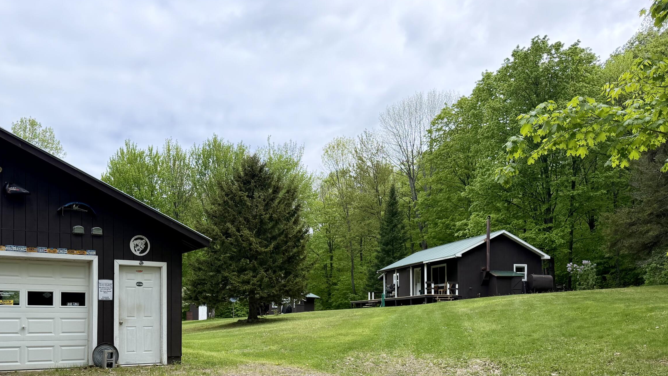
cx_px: 265
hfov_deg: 57.5
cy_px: 304
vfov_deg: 33.6
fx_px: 602
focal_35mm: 34
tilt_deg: +1.7
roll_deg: +0.3
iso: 100
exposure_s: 1/3425
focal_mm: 6.76
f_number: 1.78
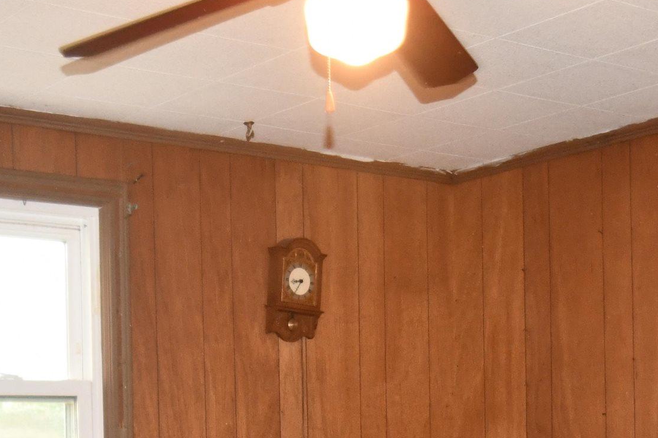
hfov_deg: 27.0
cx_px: 293
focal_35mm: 75
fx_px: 1371
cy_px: 505
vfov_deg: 17.4
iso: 1600
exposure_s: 1/60
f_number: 4.2
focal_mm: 18
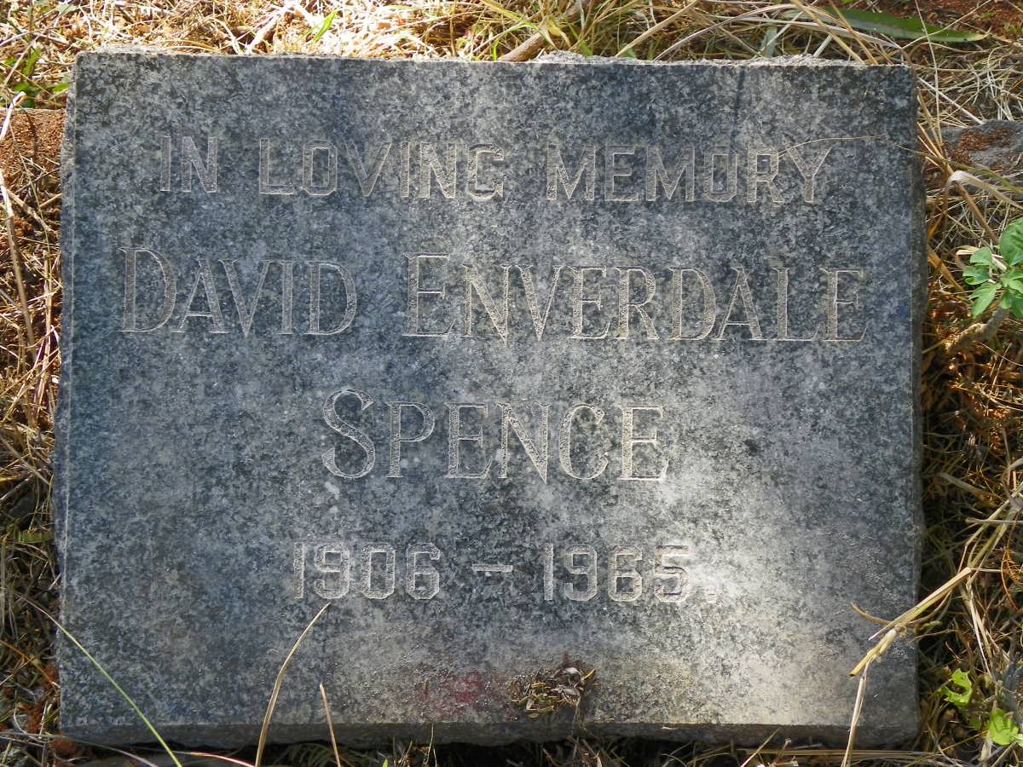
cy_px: 384
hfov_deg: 30.3
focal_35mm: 64
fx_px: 1891
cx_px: 512
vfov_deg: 22.9
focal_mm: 11.4
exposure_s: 1/80
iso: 64
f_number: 3.5
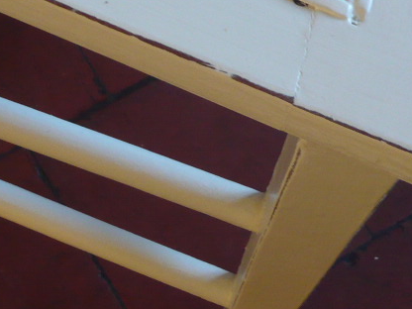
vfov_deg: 12.0
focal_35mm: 123
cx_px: 272
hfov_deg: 16.0
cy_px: 80
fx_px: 1464
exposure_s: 1/20
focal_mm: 8.4
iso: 200
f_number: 3.8
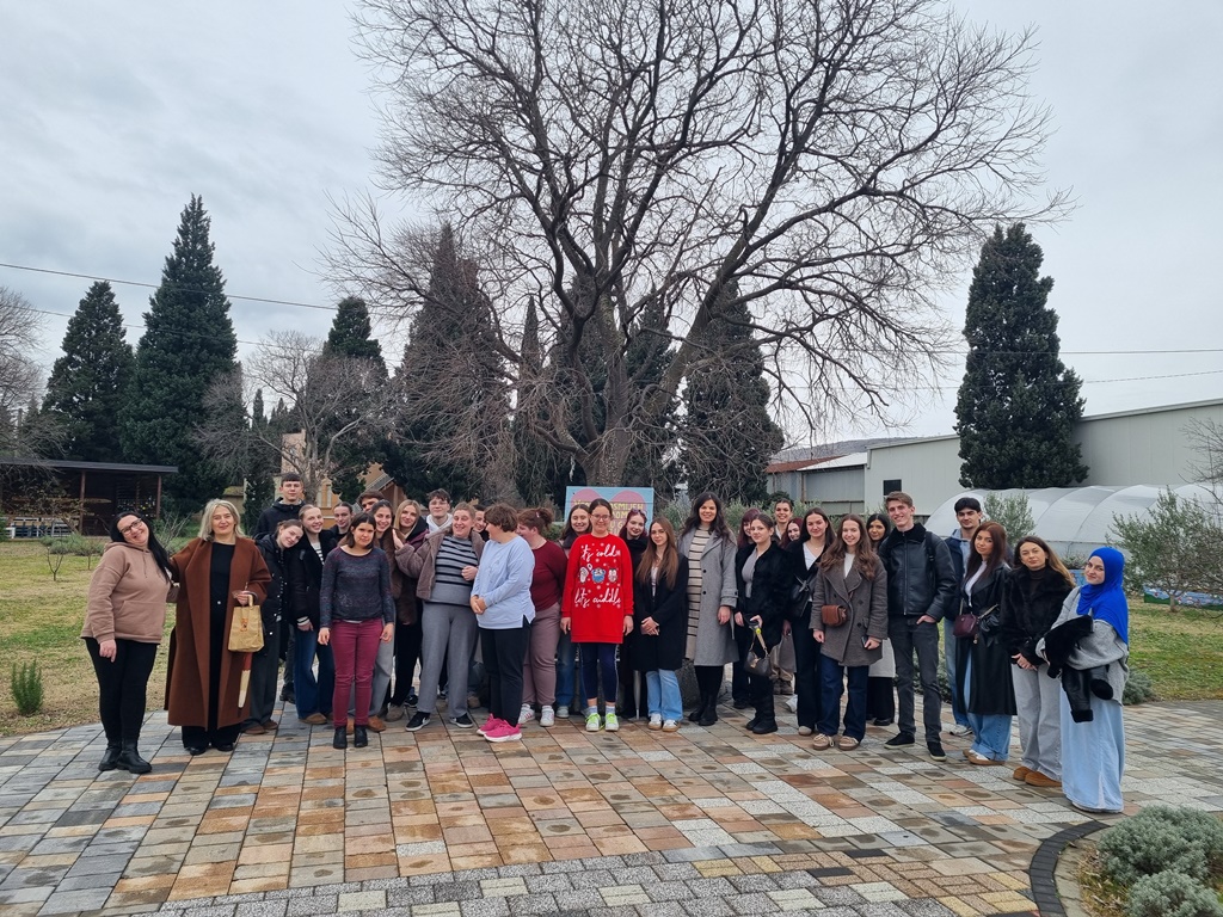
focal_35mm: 26
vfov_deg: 53.1
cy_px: 458
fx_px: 919
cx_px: 612
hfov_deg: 67.3
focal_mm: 5.4
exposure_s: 1/720
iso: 50
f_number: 1.8
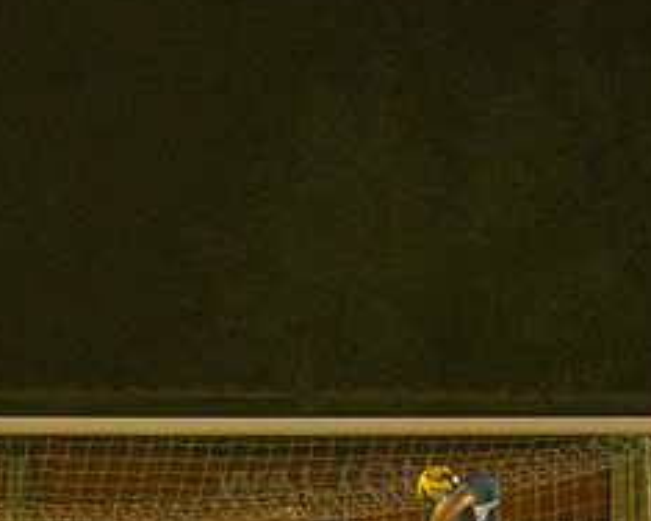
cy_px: 395
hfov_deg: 2.0
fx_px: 18439
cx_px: 282
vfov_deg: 1.6
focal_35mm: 957
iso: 5000
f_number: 2.8
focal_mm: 200
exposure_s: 1/800
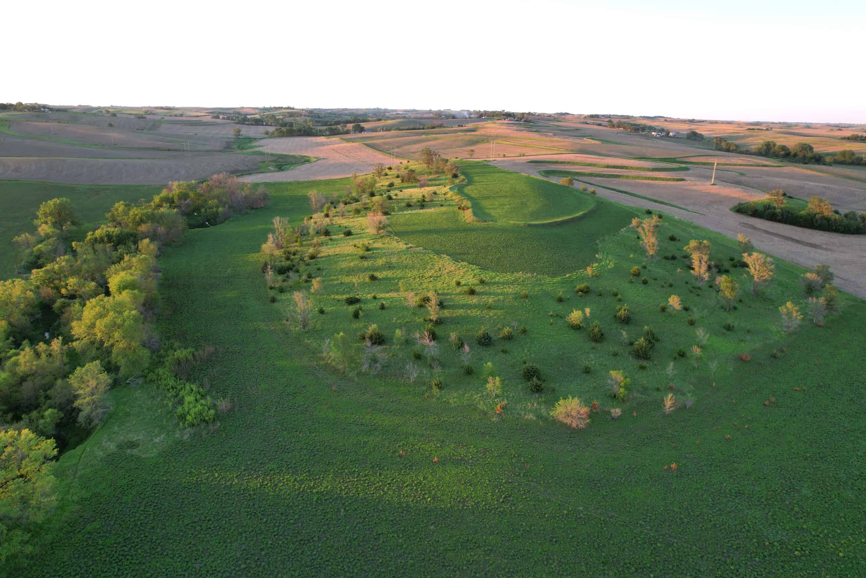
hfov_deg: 78.6
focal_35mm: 22
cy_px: 289
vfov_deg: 57.2
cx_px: 433
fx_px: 529
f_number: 2.8
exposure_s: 1/180
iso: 100
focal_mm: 8.38
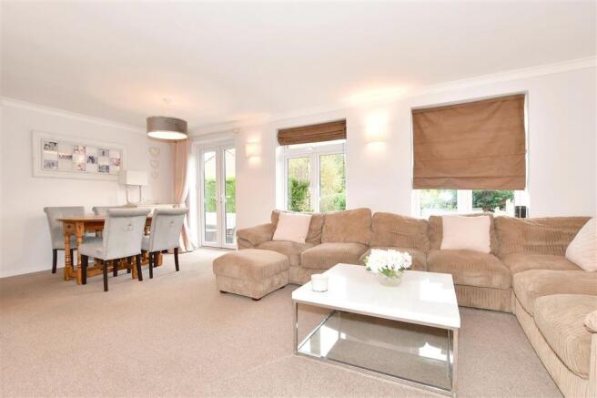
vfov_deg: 77.3
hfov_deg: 100.4
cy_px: 199
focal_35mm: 15
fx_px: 249
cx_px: 298
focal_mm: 10
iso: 400
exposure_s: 1/10
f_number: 7.1
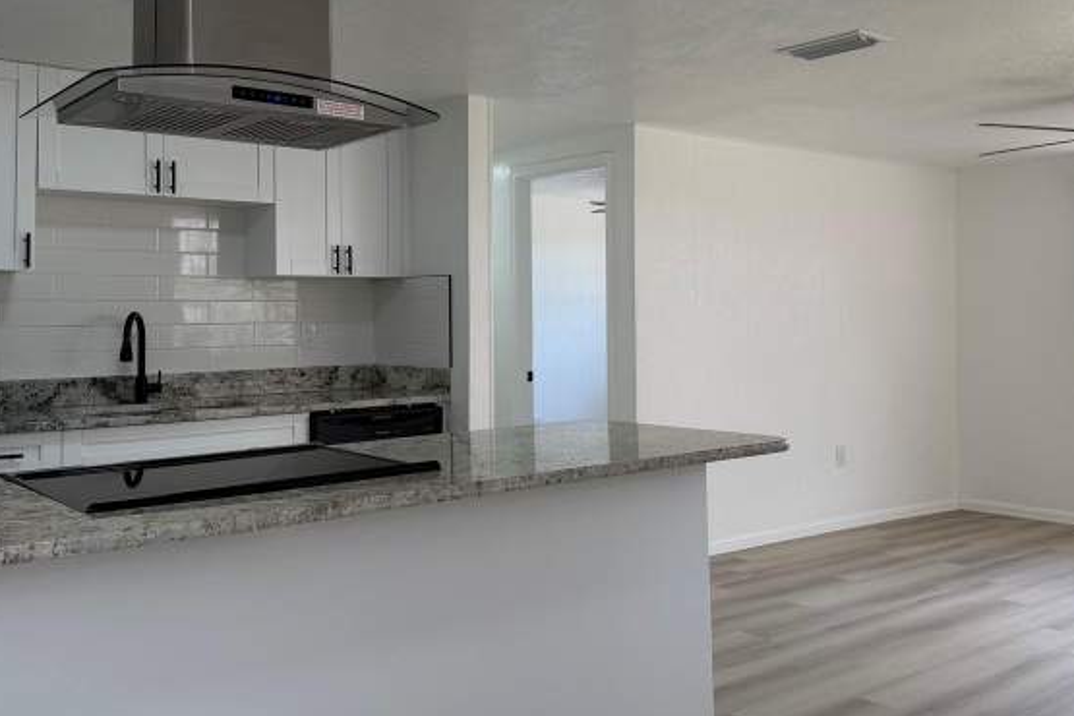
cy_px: 283
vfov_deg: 36.7
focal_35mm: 36
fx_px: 1074
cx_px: 577
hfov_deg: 53.1
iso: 64
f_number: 1.78
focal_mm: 6.76
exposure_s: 1/171
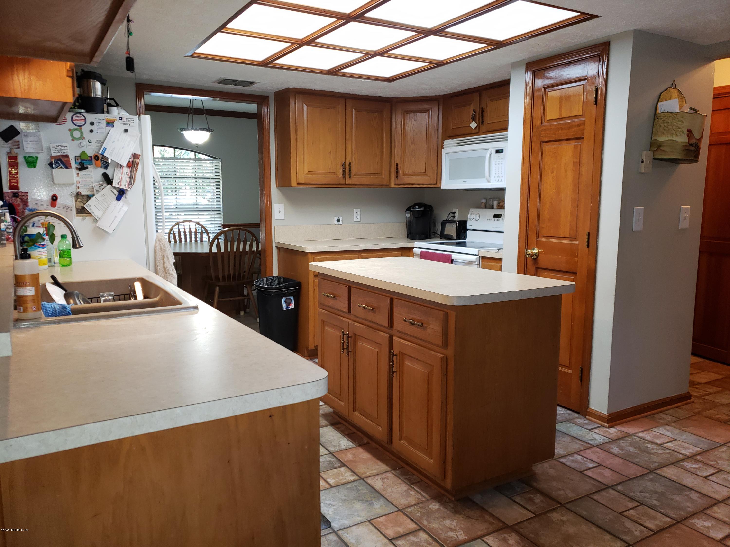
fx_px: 548
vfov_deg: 53.1
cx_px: 365
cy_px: 274
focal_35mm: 26
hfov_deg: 67.3
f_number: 1.5
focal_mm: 4.3
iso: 100
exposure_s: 1/30
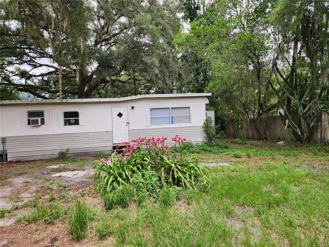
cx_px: 164
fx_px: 219
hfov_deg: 73.9
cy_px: 124
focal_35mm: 23
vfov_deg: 58.9
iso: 50
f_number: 1.8
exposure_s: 1/180
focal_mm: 5.4
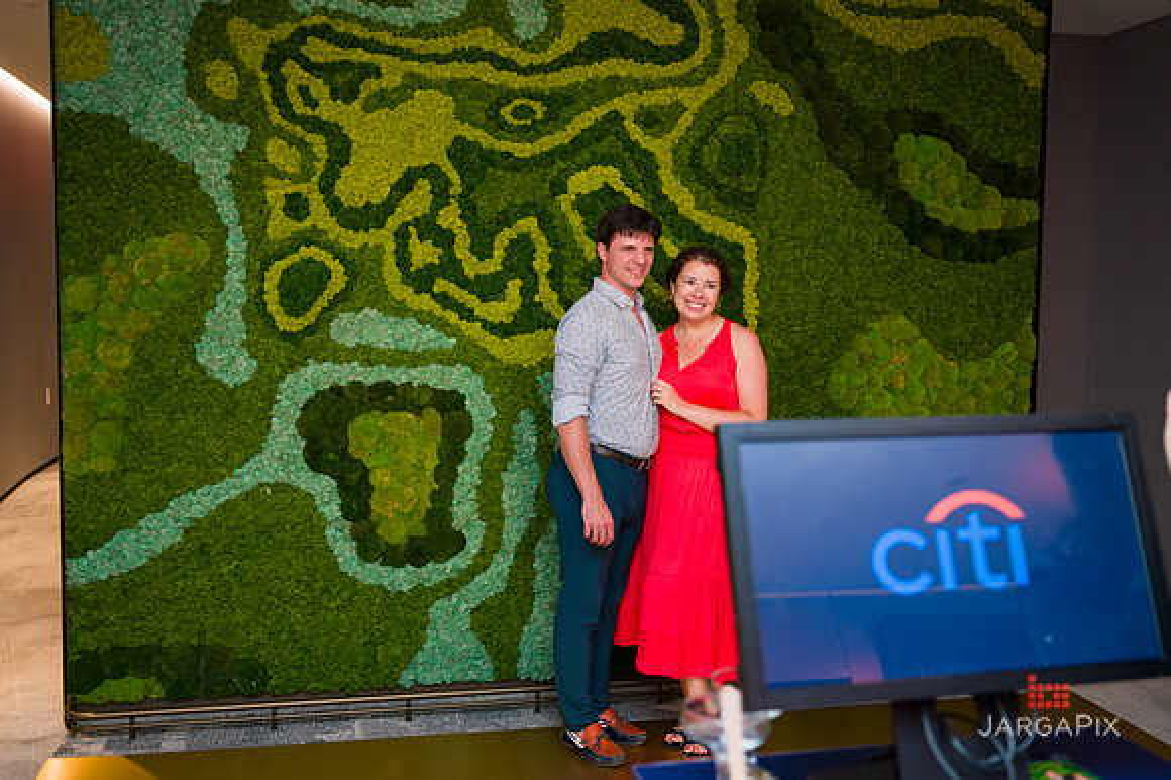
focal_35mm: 35
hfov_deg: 54.3
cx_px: 585
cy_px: 374
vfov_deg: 37.6
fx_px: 1143
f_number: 3.2
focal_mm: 32
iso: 800
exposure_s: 1/160
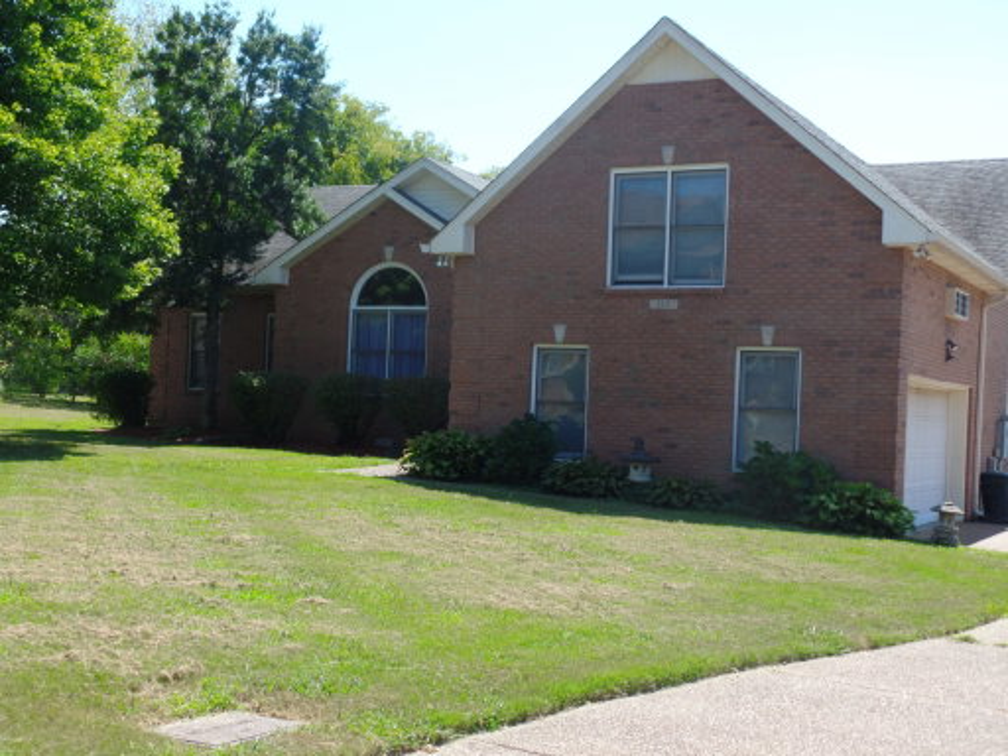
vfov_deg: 28.0
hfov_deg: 36.8
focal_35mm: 52
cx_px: 504
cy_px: 378
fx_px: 1514
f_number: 3.4
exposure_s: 1/500
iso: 100
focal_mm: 9.2
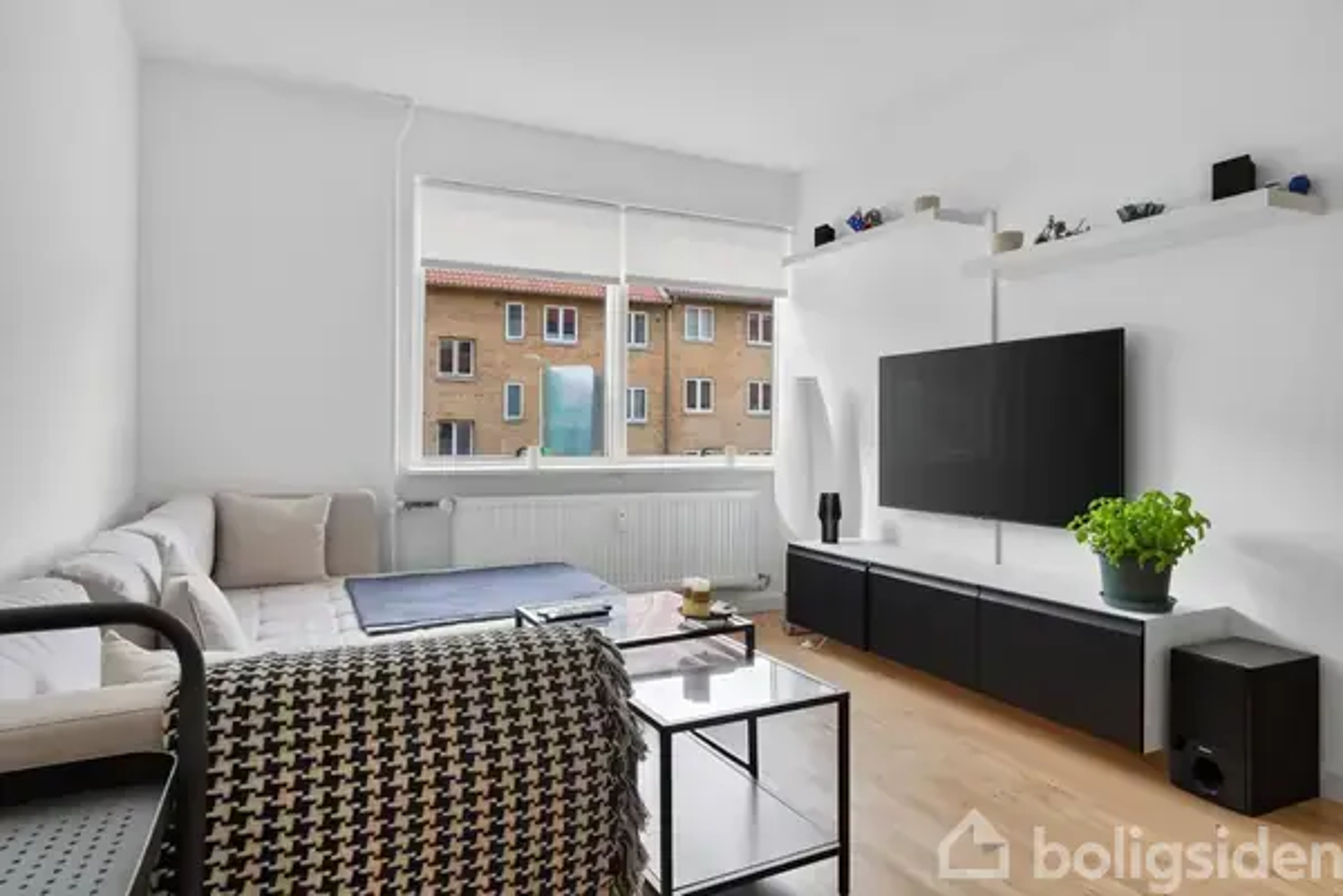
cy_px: 448
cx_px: 672
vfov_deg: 59.5
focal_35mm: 21
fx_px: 783
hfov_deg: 81.2
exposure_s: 1/20
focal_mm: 21
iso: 400
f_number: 8
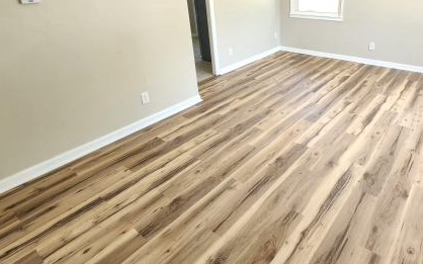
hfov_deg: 78.5
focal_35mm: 22
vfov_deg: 54.2
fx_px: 254
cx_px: 259
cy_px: 95
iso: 100
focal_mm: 2.2
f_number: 2.2
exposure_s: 1/60
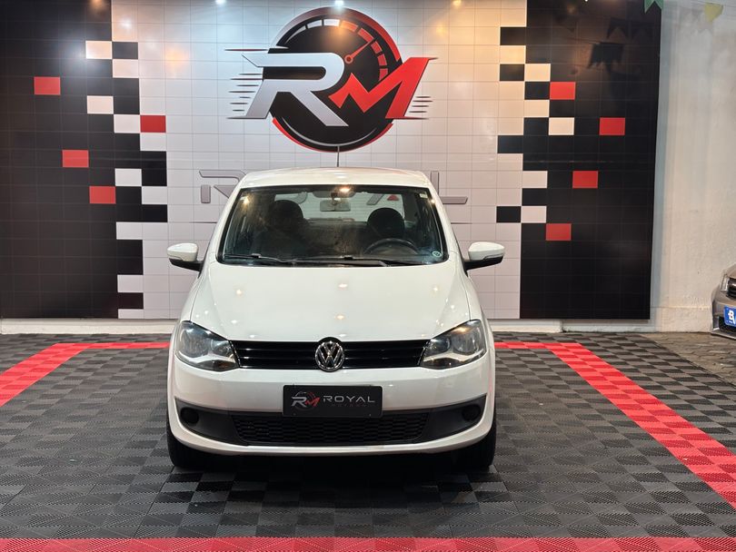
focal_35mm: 52
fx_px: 1106
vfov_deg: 28.0
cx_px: 368
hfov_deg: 36.8
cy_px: 276
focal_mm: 5.96
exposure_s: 1/60
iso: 40
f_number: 1.6
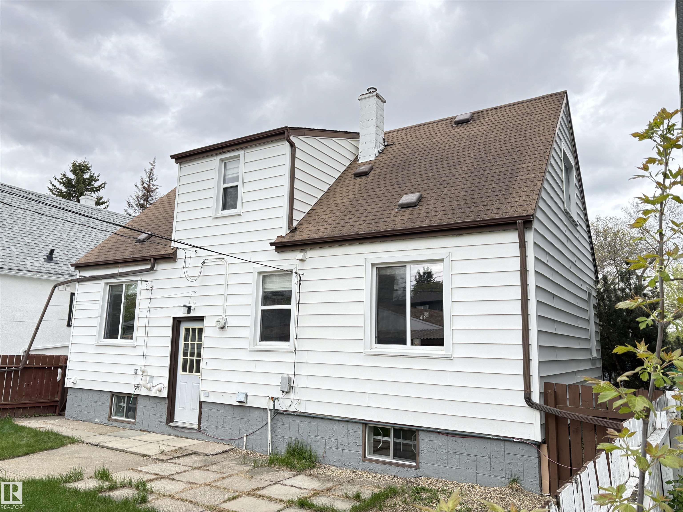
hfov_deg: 67.3
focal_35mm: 26
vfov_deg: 53.1
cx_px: 342
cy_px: 256
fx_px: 513
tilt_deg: +9.8
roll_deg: -0.9
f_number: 1.6
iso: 50
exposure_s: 1/290
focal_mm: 5.96
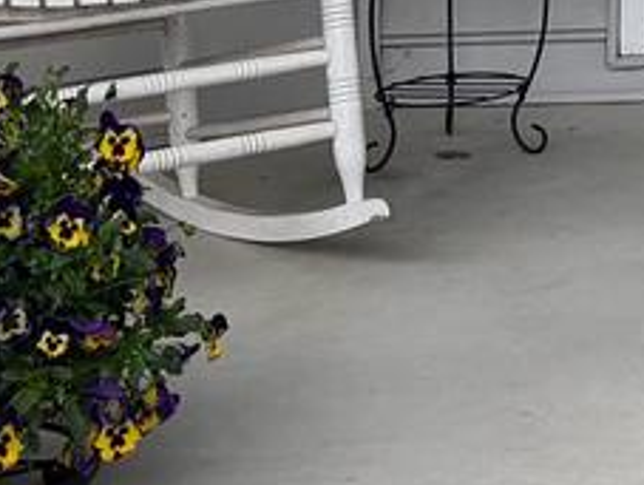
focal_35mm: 152
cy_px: -607
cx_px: 1118
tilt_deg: +1.9
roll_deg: +0.8
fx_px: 2832
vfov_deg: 9.0
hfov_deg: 12.0
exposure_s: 1/868
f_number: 1.78
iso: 80
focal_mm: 6.76
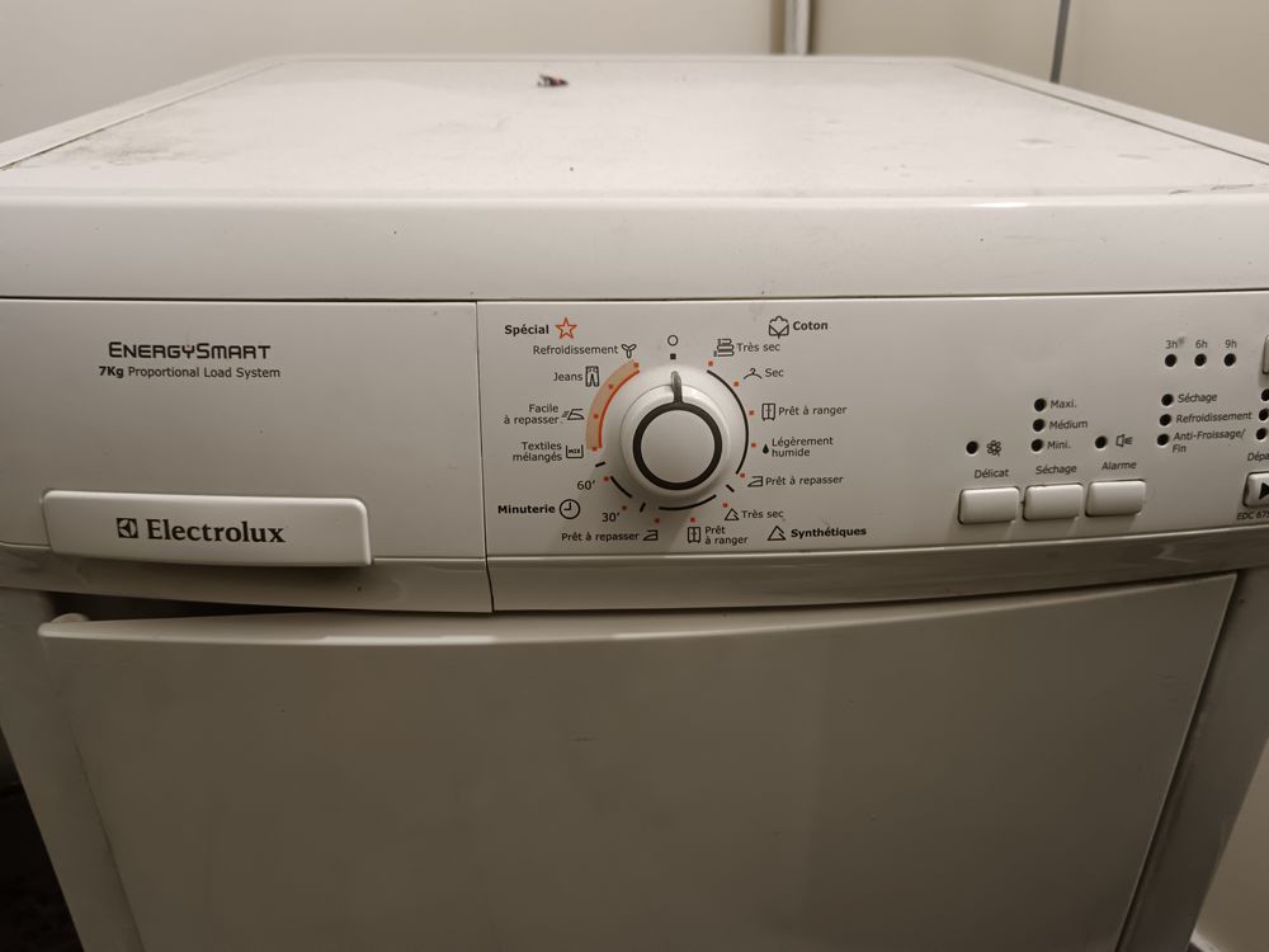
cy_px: 476
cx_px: 634
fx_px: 990
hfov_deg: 65.3
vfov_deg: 51.4
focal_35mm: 27
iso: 934
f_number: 1.9
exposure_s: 1/50
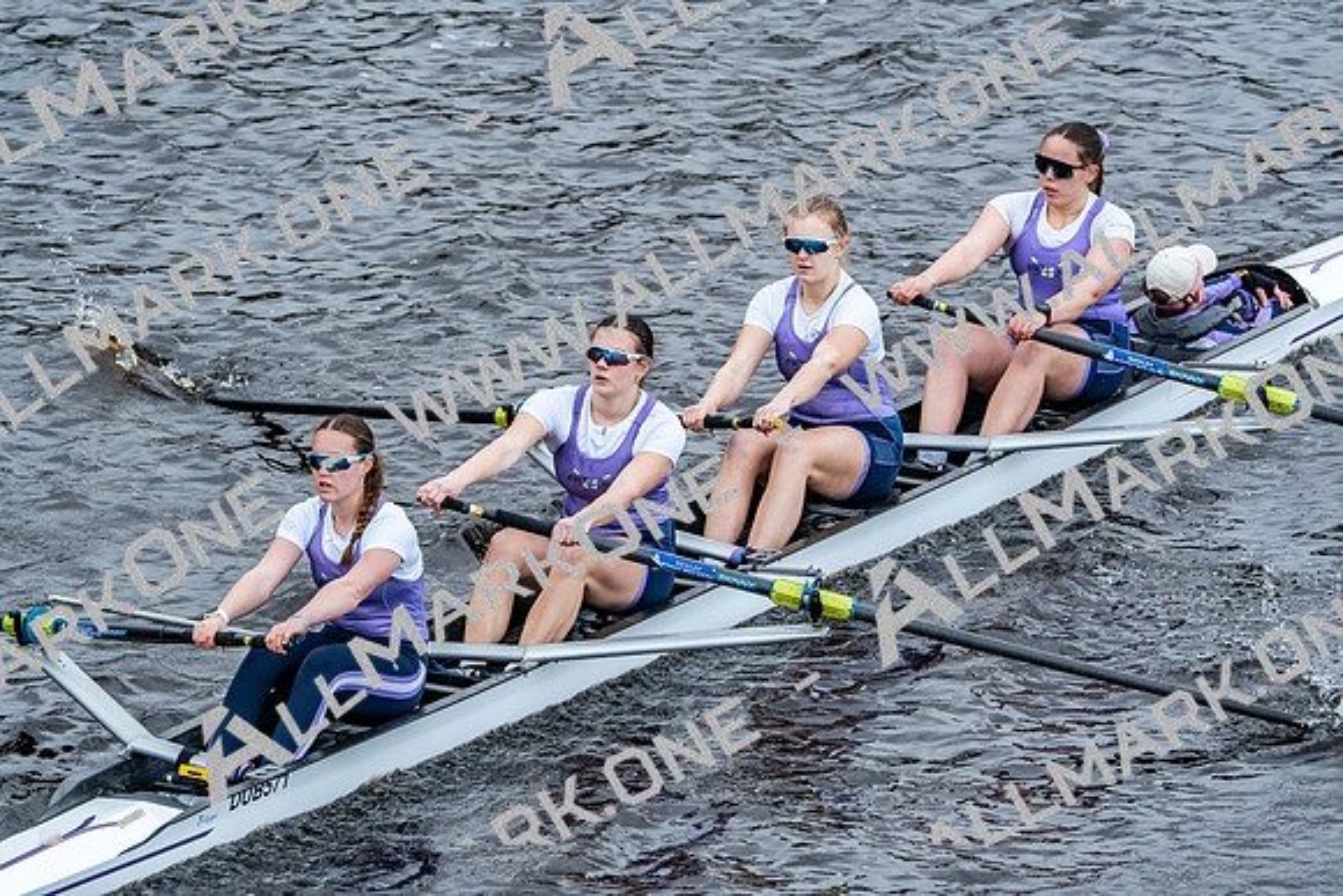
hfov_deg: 4.6
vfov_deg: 3.0
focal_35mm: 452
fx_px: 16865
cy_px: 448
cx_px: 672
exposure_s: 1/1250
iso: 2000
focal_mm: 452
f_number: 6.3
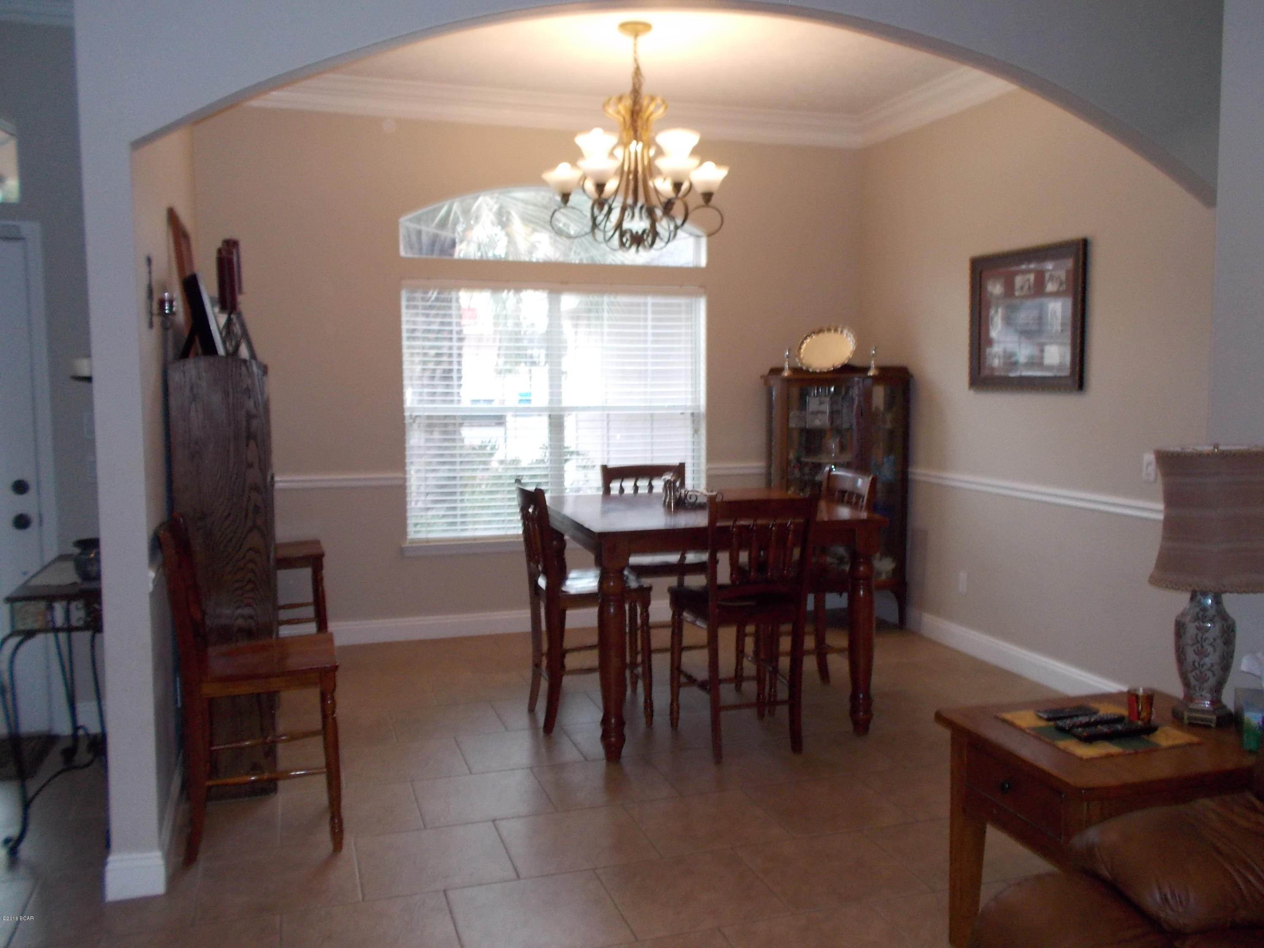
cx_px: 632
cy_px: 474
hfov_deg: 61.7
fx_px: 1059
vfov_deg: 48.2
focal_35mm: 29
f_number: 3.3
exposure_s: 1/25
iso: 160
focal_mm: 4.1
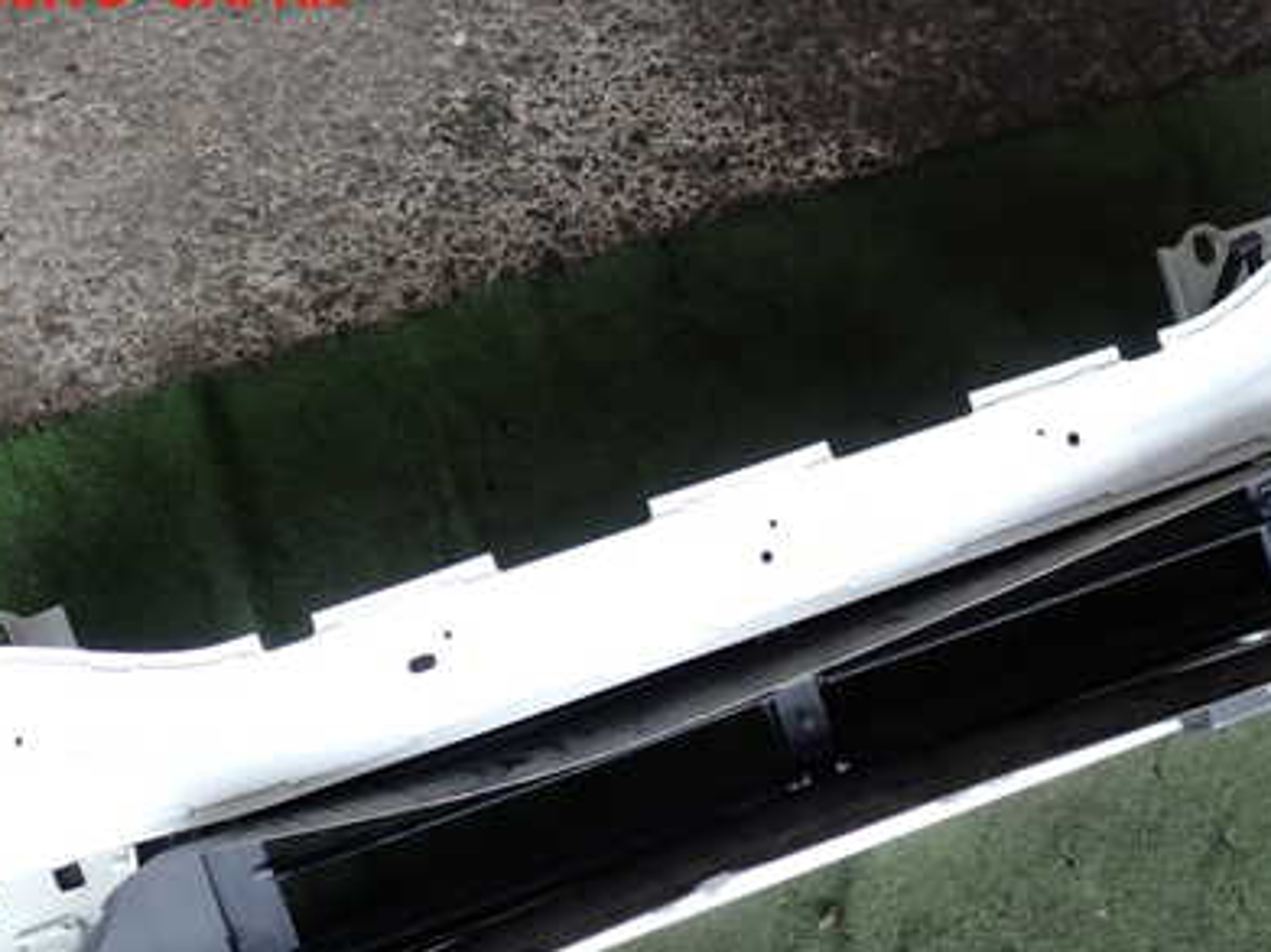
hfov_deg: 41.2
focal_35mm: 46
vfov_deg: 31.1
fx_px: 1688
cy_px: 676
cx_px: 728
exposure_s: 1/60
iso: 125
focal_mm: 5.4
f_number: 2.3
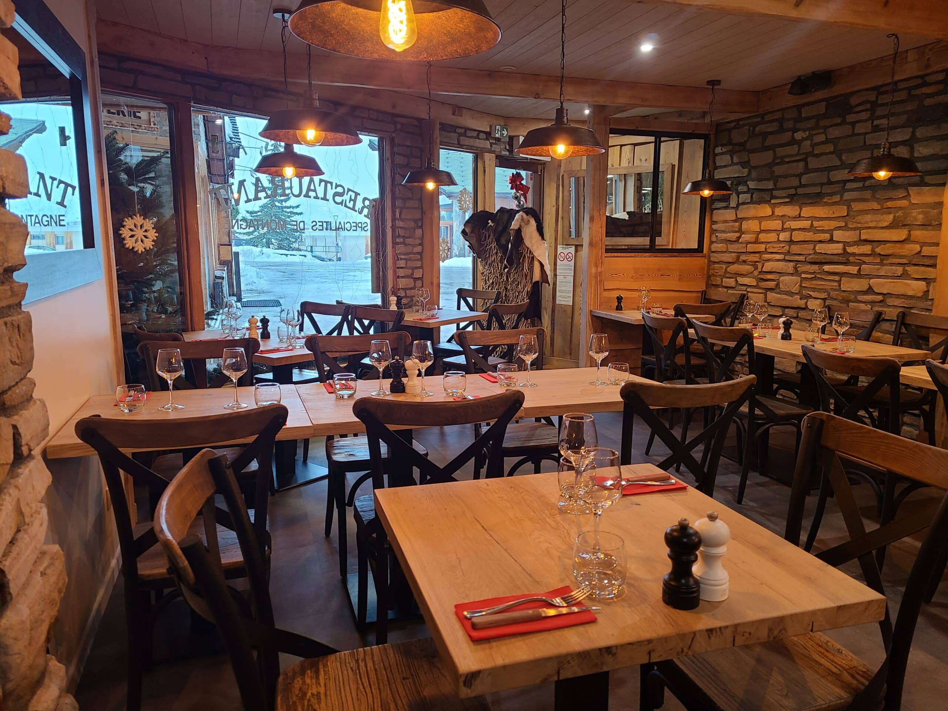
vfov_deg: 53.1
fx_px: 712
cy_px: 356
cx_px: 474
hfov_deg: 67.3
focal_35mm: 26
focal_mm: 5.4
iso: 125
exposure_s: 1/50
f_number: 1.8
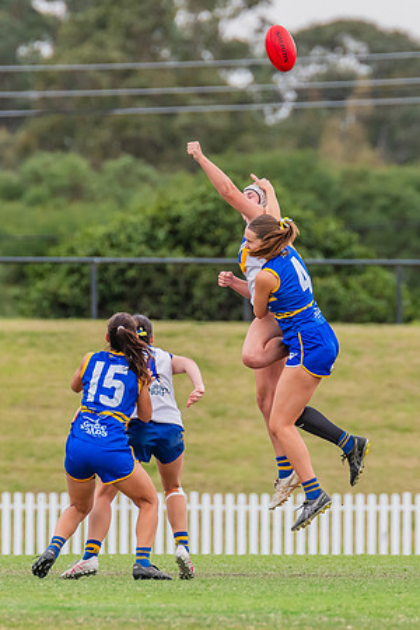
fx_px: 14016
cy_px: 314
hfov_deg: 1.7
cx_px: 284
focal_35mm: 801
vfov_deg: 2.6
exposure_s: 1/1250
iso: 800
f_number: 7.1
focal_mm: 420
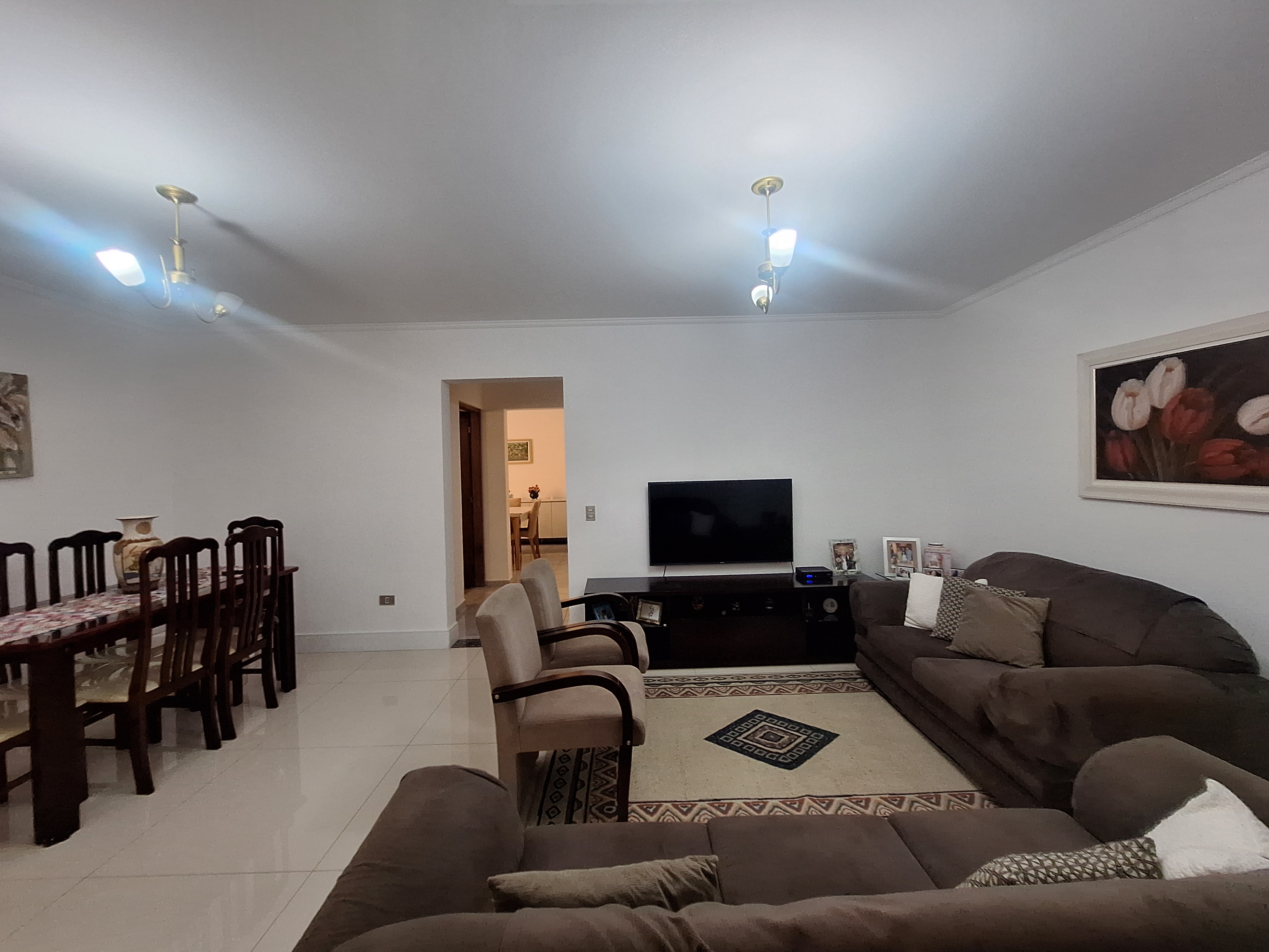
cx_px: 634
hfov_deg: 106.2
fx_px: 477
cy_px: 476
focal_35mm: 13
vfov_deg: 89.9
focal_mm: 1.74
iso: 125
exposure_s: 1/40
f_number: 2.2
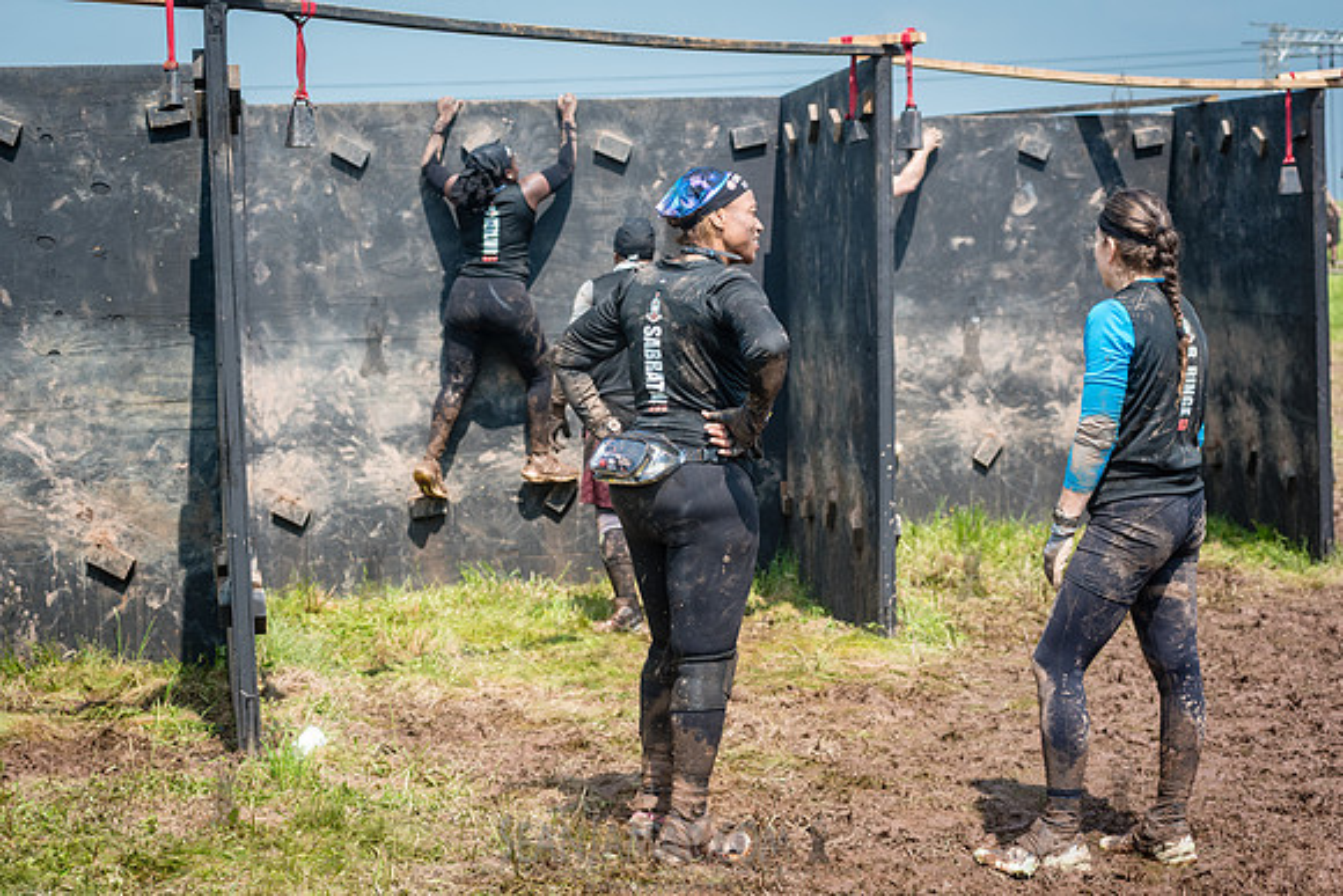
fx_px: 2985
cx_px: 672
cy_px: 448
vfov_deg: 17.1
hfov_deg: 25.4
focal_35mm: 80
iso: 500
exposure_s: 1/1000
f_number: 5.6
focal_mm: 80
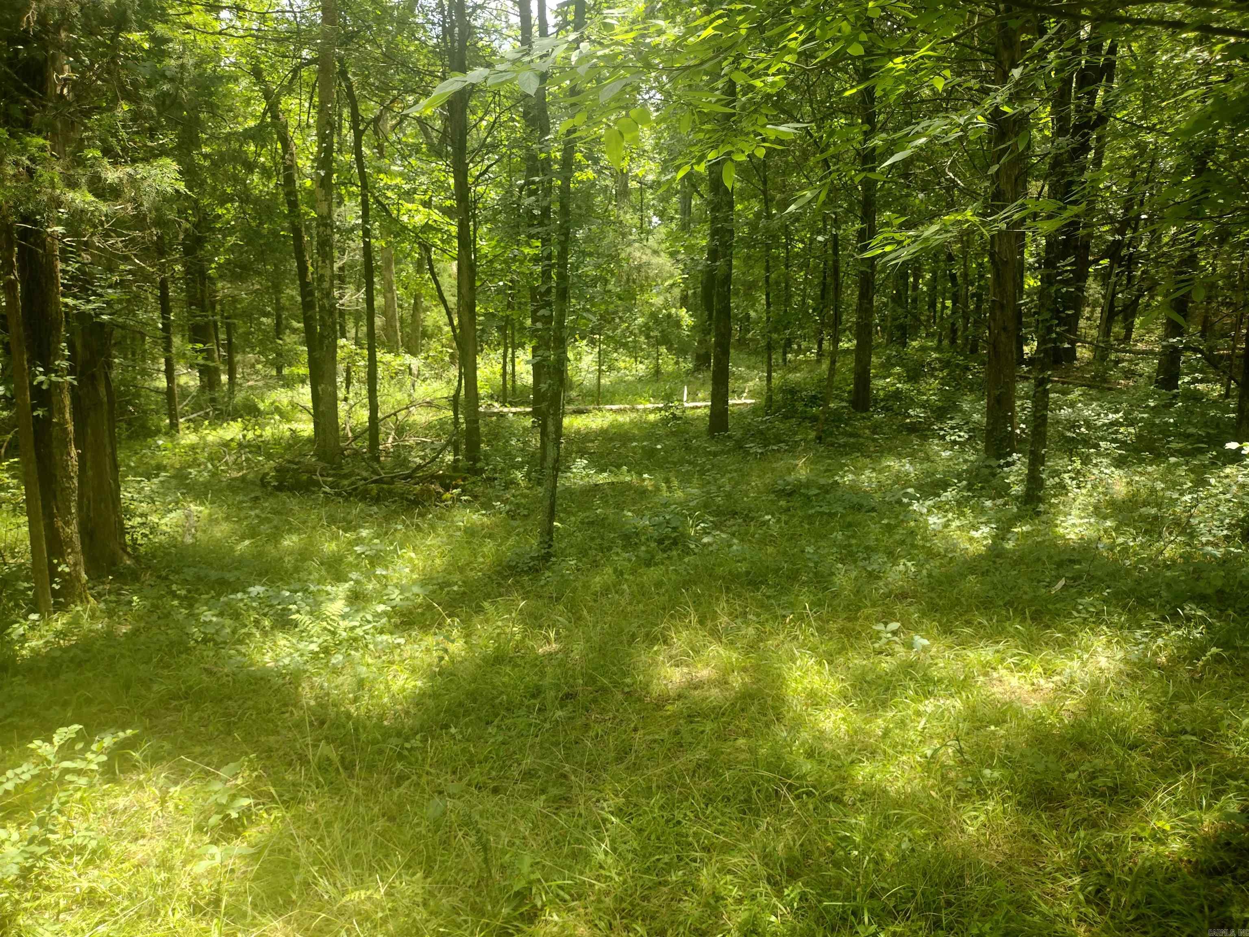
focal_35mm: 27
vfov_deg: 51.4
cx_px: 624
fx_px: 974
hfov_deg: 65.3
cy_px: 468
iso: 100
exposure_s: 1/264
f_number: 1.7
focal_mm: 4.71
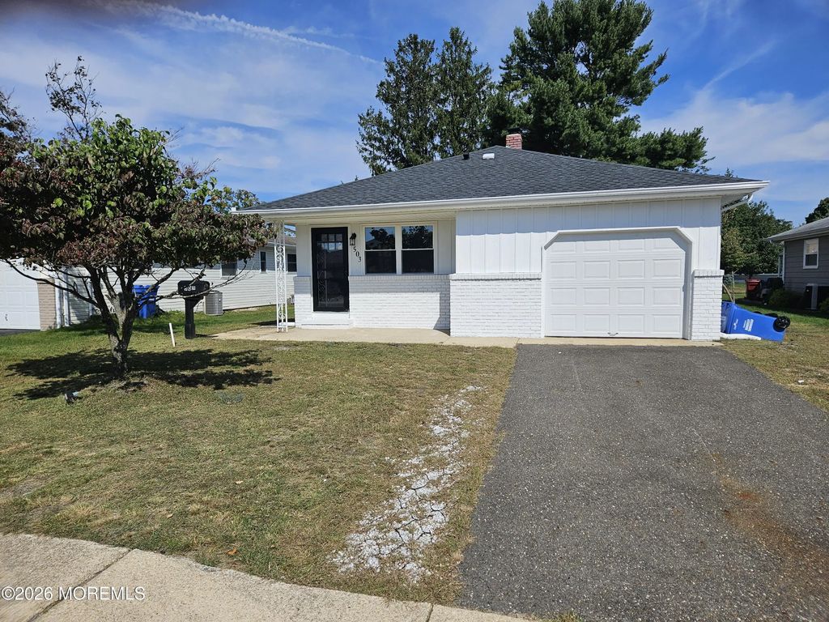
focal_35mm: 23
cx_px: 414
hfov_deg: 73.9
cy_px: 311
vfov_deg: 58.9
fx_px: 551
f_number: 1.8
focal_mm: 5.4
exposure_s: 1/3589
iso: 25
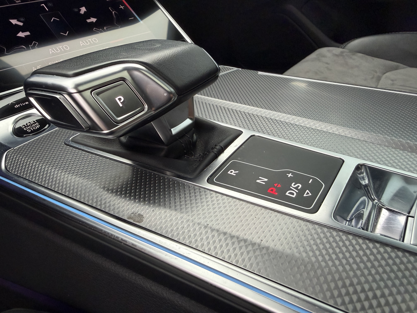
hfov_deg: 71.6
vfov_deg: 56.8
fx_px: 289
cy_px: 156
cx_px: 208
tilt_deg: -30.8
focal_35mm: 24
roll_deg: +9.4
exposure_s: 1/67
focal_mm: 2.22
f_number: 2.2
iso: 250
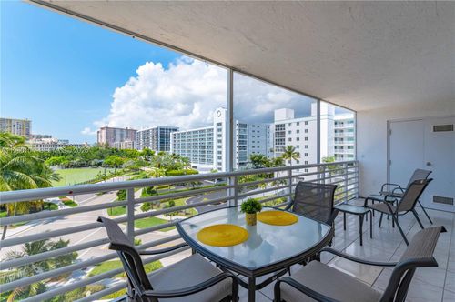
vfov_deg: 77.2
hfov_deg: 100.5
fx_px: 189
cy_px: 151
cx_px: 228
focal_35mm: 15
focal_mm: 15
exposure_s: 1/1250
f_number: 7.1
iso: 320
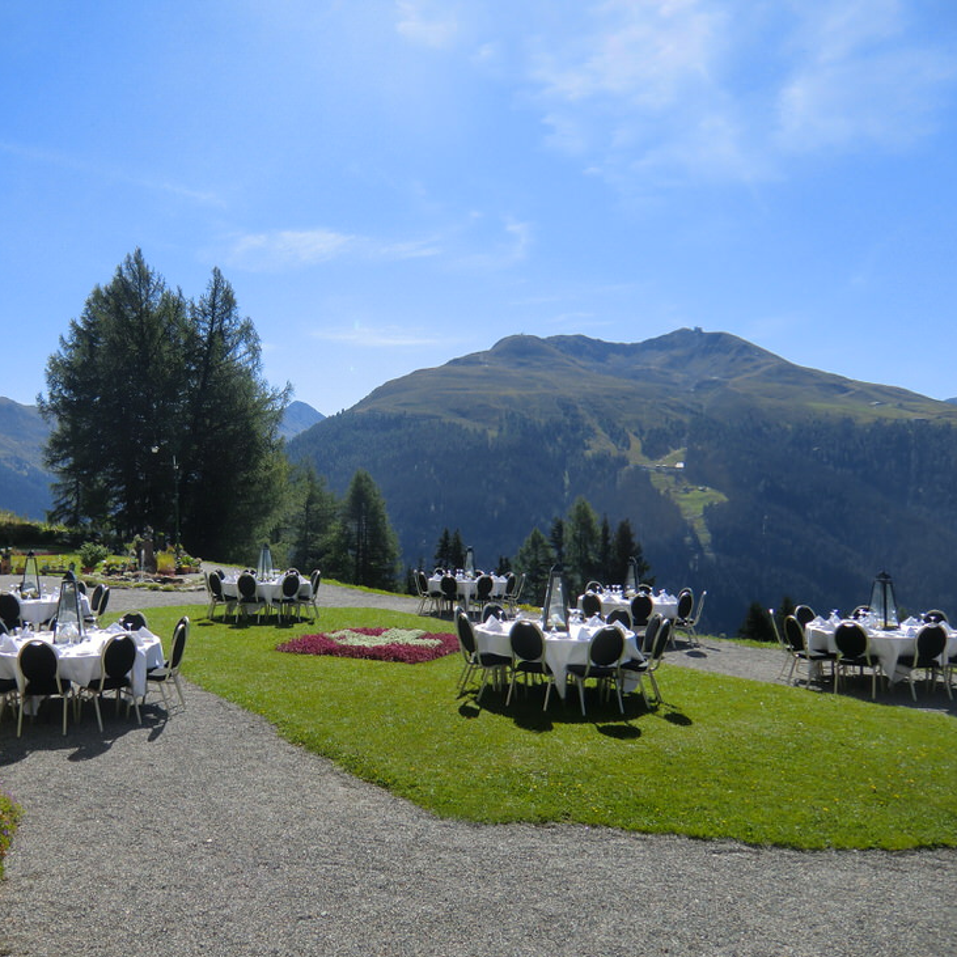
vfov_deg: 55.6
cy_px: 480
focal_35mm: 29
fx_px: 907
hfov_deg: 54.7
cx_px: 336
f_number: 7.5
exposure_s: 1/200
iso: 64
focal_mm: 4.3
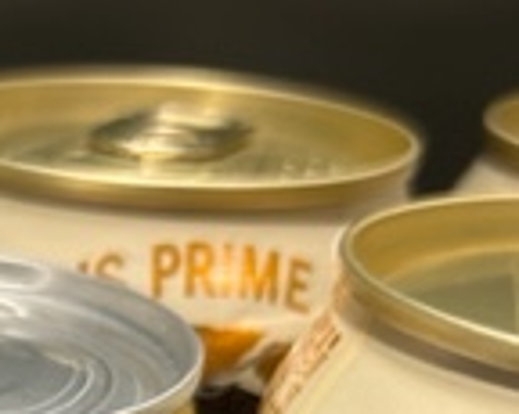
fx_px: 1735
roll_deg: -1.0
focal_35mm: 113
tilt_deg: -29.4
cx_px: -267
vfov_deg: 12.7
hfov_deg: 15.6
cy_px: 677
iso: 125
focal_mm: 5.7
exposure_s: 1/120
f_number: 1.5
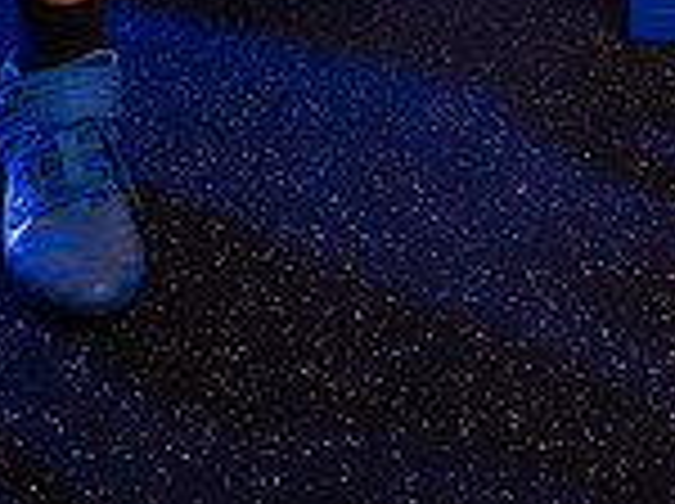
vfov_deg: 15.6
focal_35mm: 75
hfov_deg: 26.0
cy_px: -500
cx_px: 333
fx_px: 1460
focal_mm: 26
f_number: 7.1
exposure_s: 1/200
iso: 400
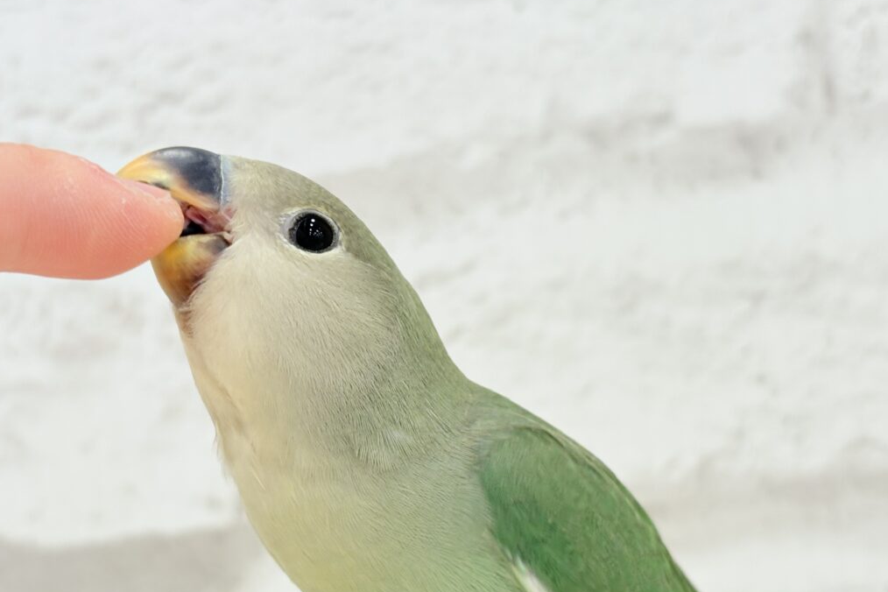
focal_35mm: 64
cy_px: 381
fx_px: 1579
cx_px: 420
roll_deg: +6.0
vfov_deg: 21.2
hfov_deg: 31.4
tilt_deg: -2.1
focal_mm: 5.96
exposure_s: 1/50
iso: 40
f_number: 1.6
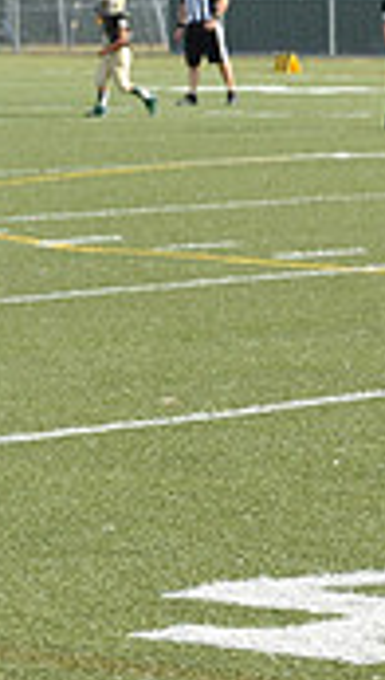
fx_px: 4423
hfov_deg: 4.8
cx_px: 1053
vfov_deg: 8.8
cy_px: 311
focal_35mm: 245
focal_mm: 70
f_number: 8
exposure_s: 1/200
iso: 200
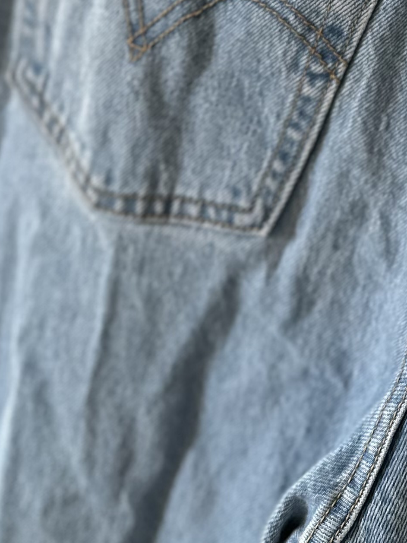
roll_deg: -11.9
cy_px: -119
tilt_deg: -13.3
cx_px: 593
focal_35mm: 77
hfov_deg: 17.4
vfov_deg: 23.1
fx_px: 1207
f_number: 1.78
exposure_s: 1/120
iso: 100
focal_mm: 6.86
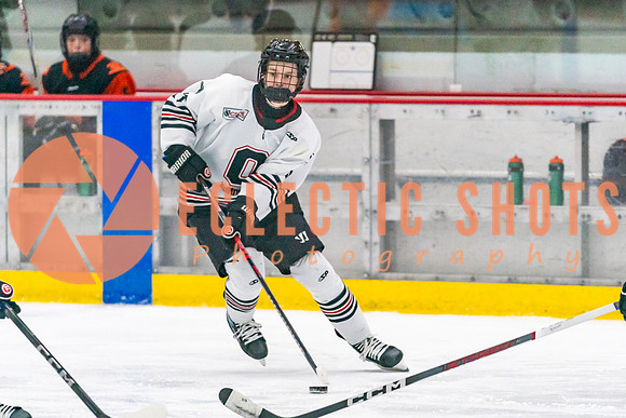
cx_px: 317
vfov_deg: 3.7
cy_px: 235
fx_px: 6503
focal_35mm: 374
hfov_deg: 5.5
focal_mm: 200
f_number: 2.8
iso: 3200
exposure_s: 1/1250
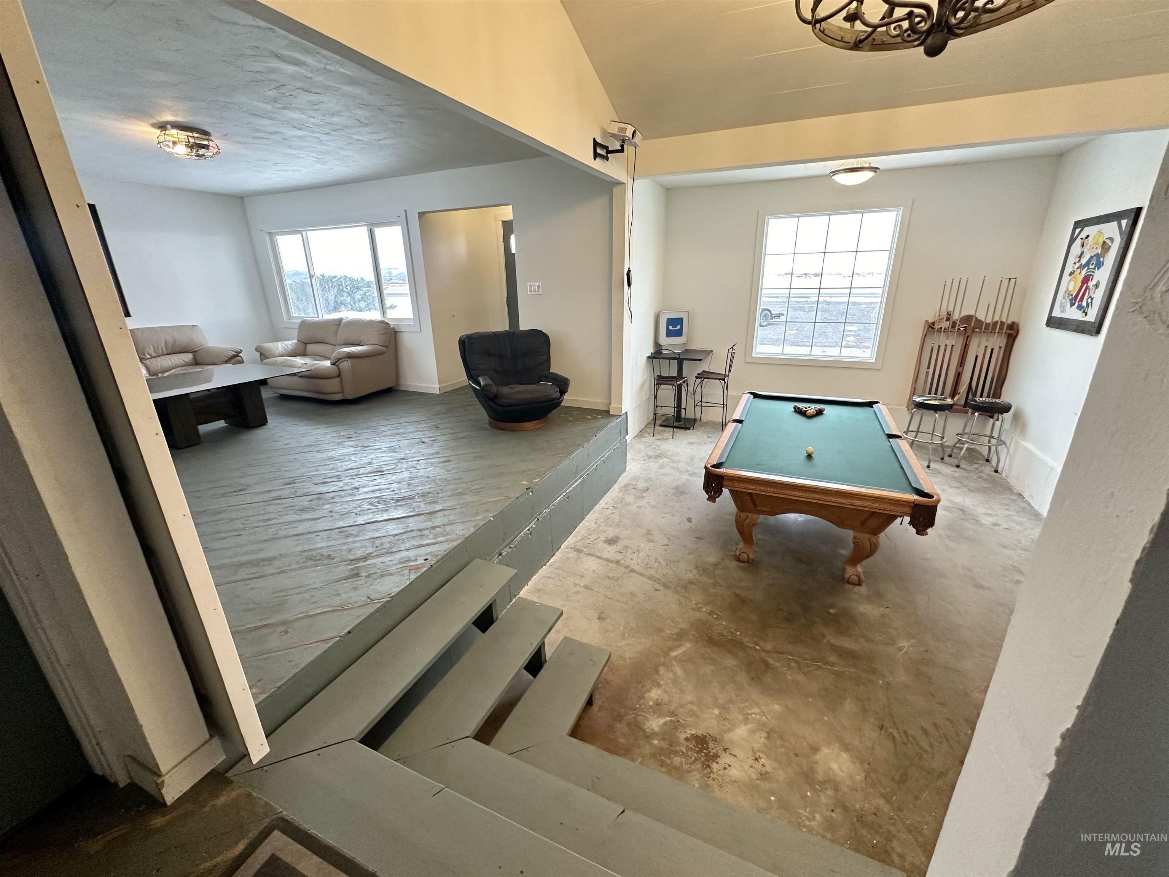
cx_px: 584
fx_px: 473
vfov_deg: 85.7
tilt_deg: -18.3
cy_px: 438
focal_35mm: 14
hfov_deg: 102.1
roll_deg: +0.6
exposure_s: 1/120
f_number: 2.2
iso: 320
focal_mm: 2.22
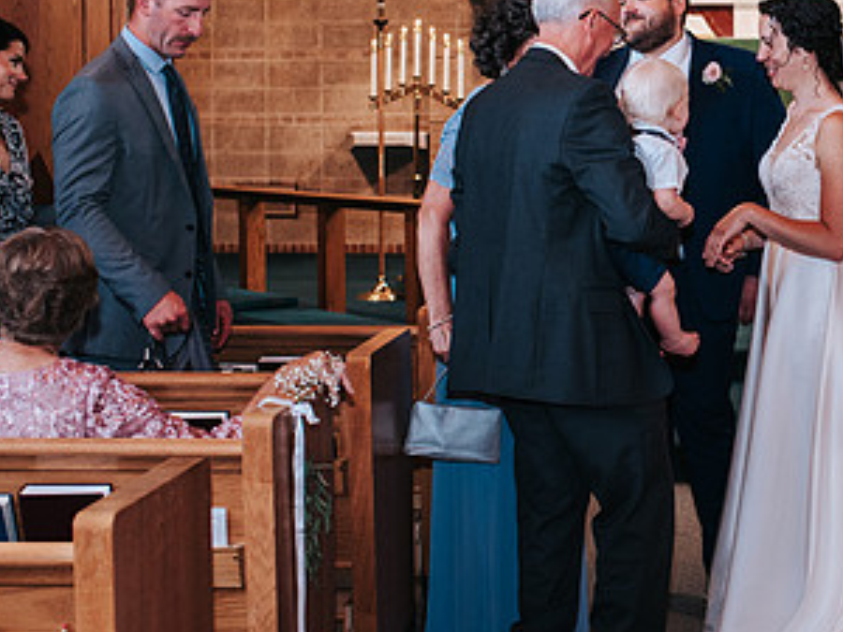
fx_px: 1924
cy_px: 159
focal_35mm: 79
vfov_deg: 18.5
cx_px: 775
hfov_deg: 24.0
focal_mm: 35
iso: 1000
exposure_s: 1/125
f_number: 3.2
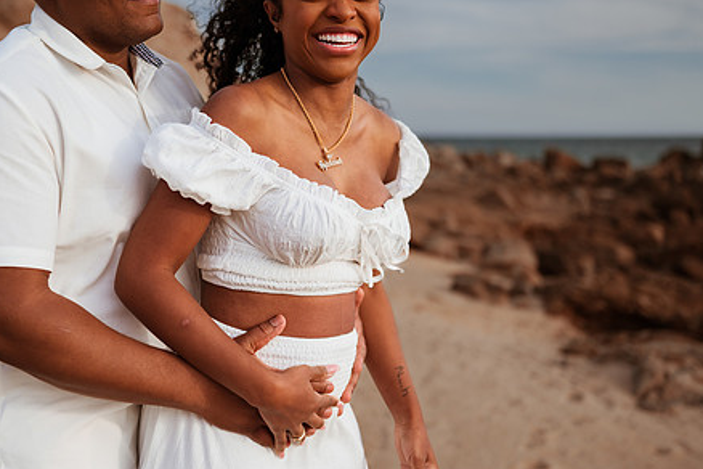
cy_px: 167
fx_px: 957
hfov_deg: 40.3
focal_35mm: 49
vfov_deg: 27.4
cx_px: 305
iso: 125
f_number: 1.8
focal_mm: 35
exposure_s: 1/4000
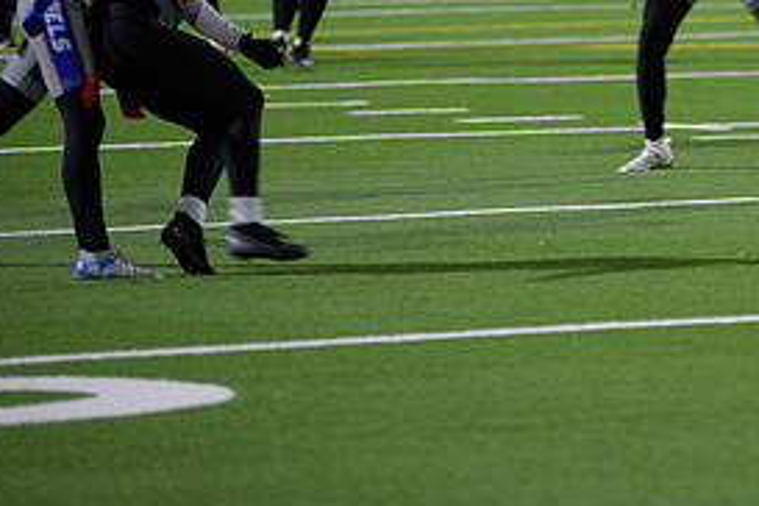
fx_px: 7400
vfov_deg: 3.9
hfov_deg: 5.9
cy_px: 4
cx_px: 742
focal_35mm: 351
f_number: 2.8
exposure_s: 1/200
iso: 800
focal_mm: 165
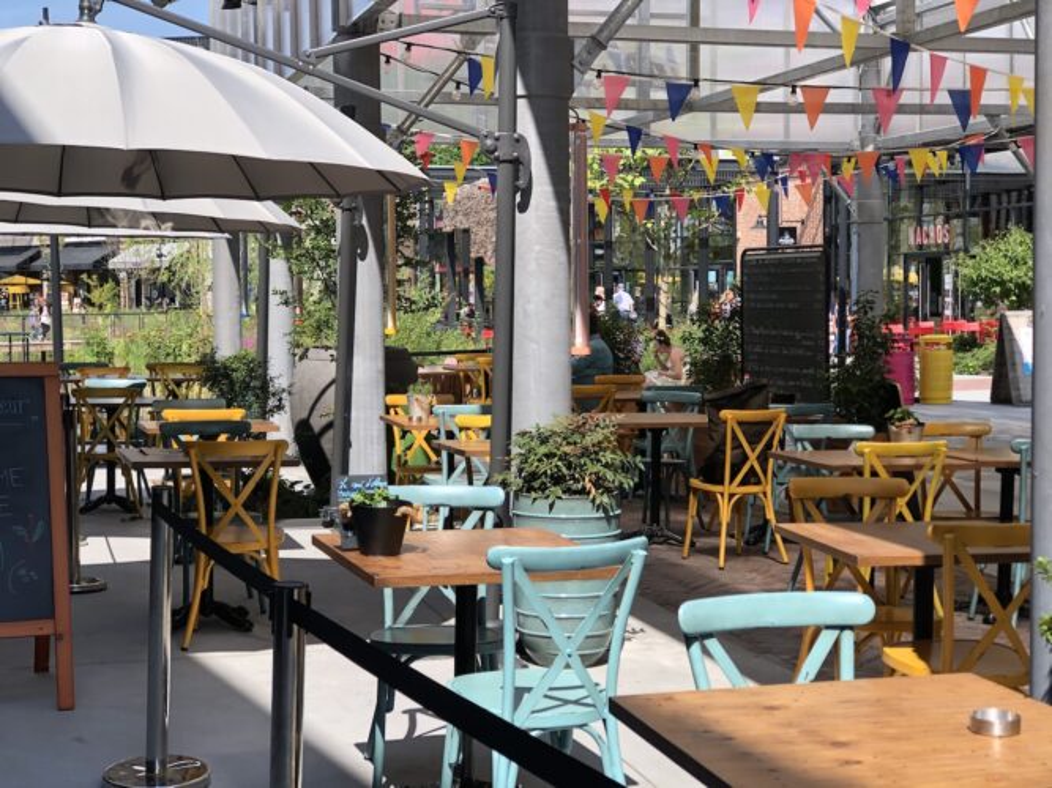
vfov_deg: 25.7
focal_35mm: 57
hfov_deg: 33.8
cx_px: 526
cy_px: 394
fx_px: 1732
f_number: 2.8
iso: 20
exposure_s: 1/1263
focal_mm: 6.6
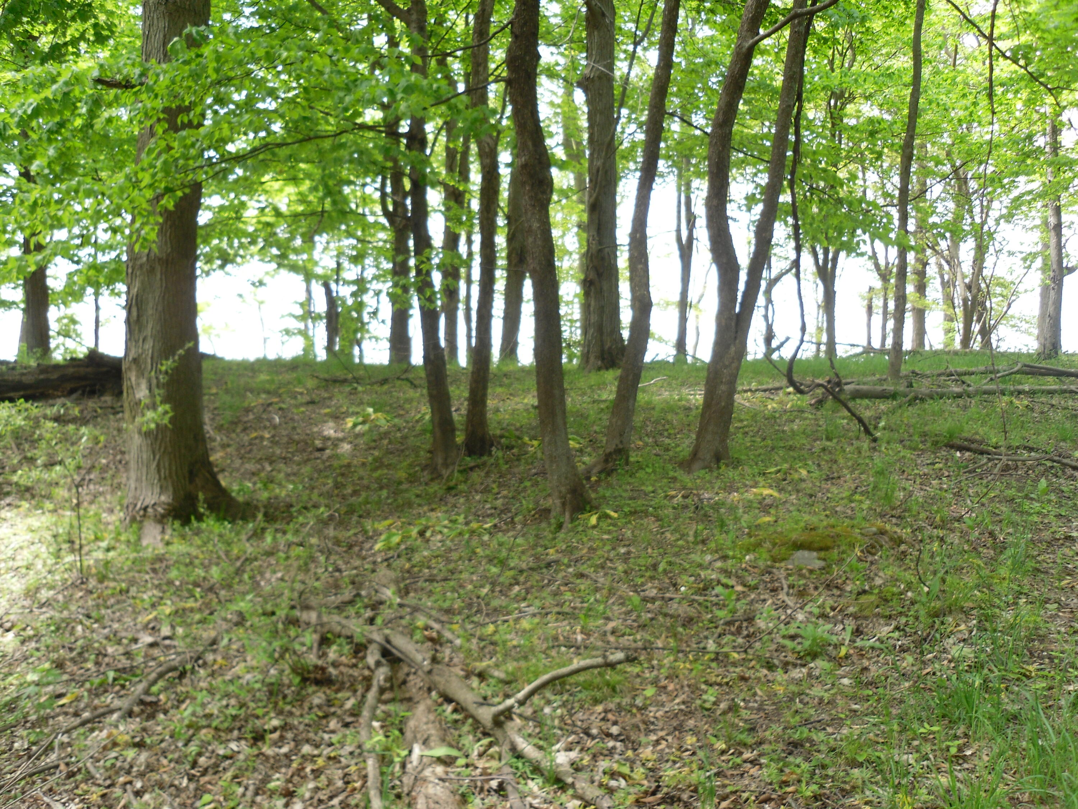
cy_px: 404
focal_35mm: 34
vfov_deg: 41.8
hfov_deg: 54.0
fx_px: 1059
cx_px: 539
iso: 80
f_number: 2.8
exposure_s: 1/90
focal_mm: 6
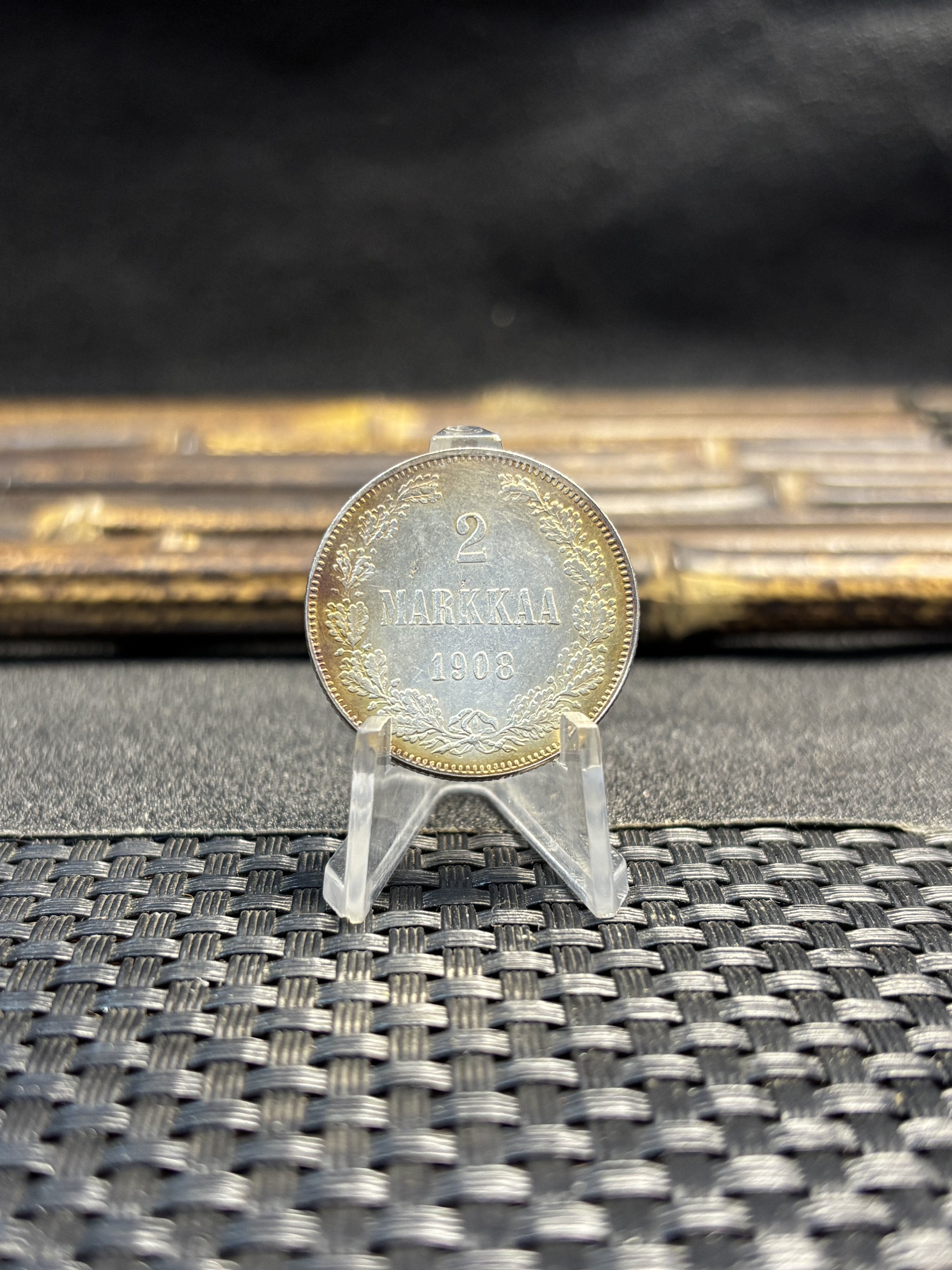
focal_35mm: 26
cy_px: 635
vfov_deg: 67.3
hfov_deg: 53.1
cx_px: 476
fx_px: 953
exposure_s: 1/50
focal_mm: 5.96
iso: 200
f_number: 1.6
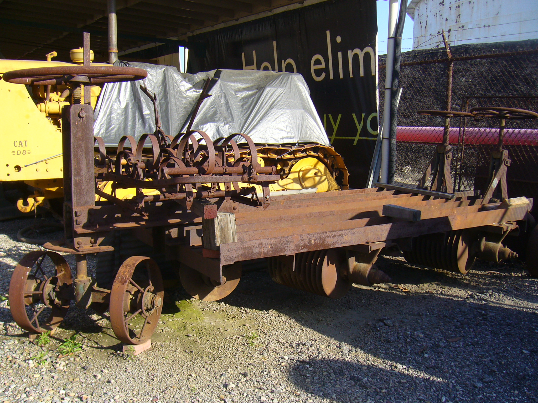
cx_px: 269
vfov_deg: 40.7
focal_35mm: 35
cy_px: 202
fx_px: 544
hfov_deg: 52.6
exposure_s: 1/125
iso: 80
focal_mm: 5.8
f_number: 5.6
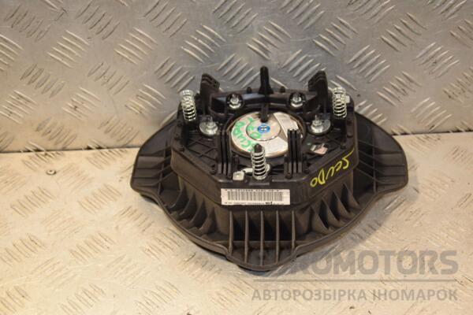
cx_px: 236
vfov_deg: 18.9
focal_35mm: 72
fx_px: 946
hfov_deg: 28.1
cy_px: 158
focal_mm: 48
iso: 800
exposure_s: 1/200
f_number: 5.6
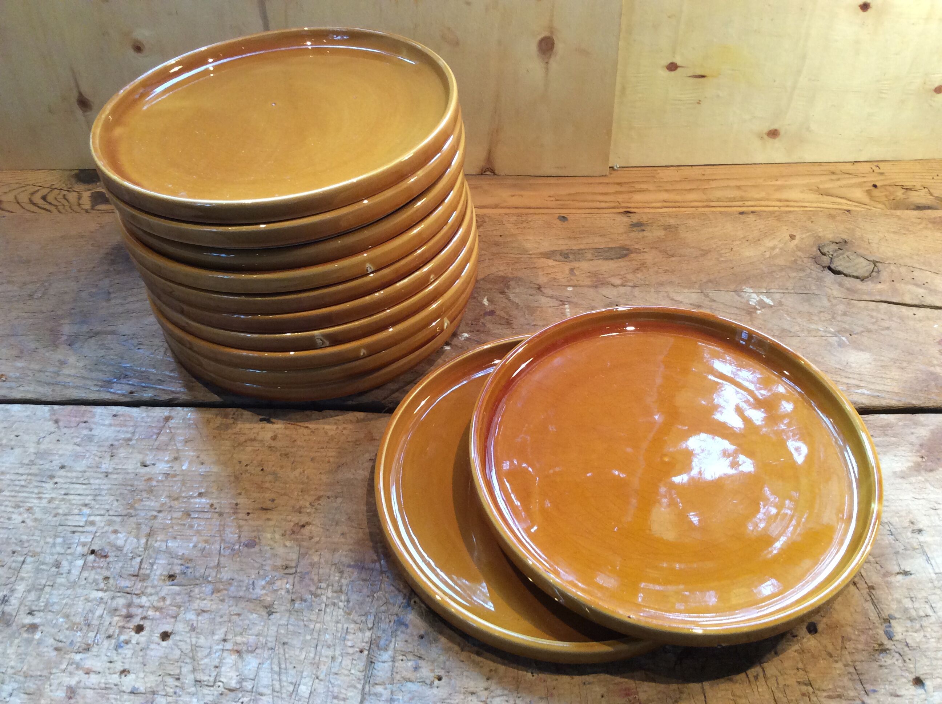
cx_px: 471
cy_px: 352
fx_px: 870
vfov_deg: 44.1
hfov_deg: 56.9
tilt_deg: -46.2
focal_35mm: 32
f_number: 2.4
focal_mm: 3.3
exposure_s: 1/25
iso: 80
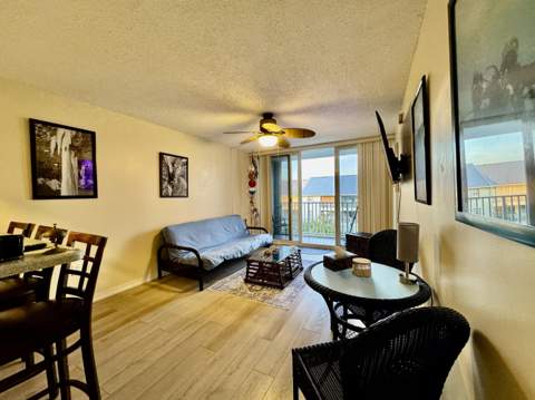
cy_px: 200
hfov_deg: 102.1
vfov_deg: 85.6
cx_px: 268
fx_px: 216
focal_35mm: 14
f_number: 2.2
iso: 320
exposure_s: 1/60
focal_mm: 2.22
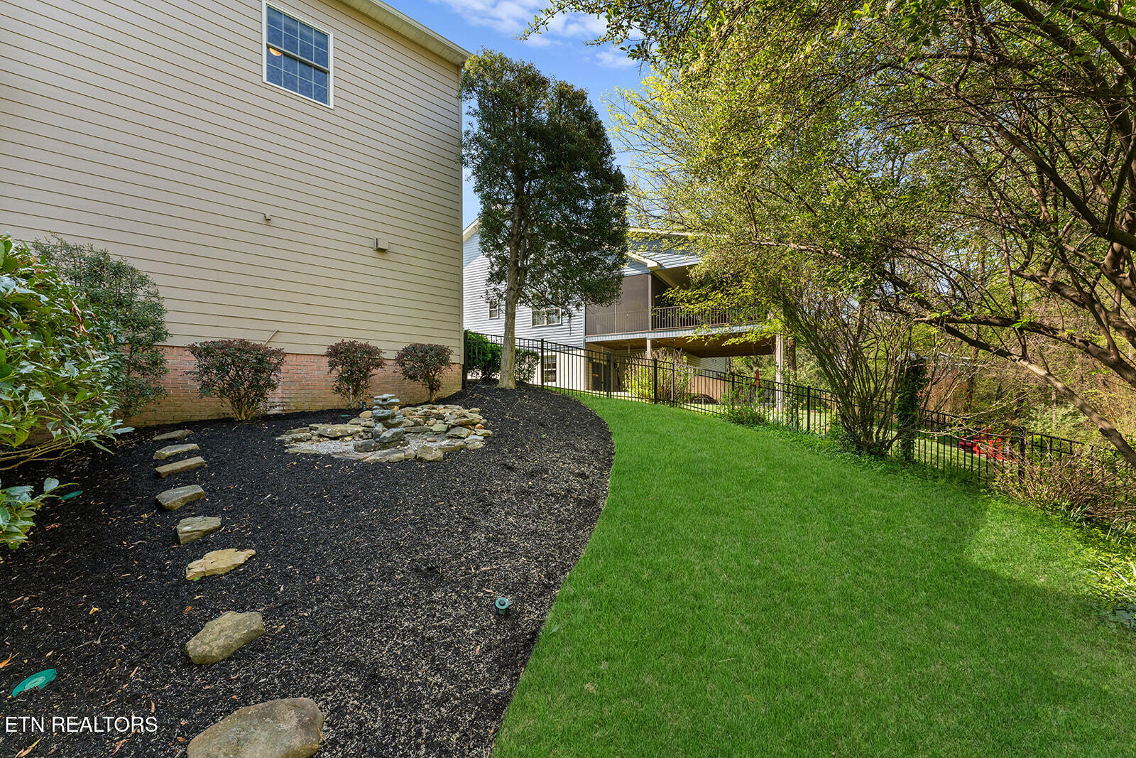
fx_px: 442
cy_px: 379
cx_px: 568
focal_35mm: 14
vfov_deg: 81.2
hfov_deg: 104.2
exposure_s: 1/250
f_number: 8
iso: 800
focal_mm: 14
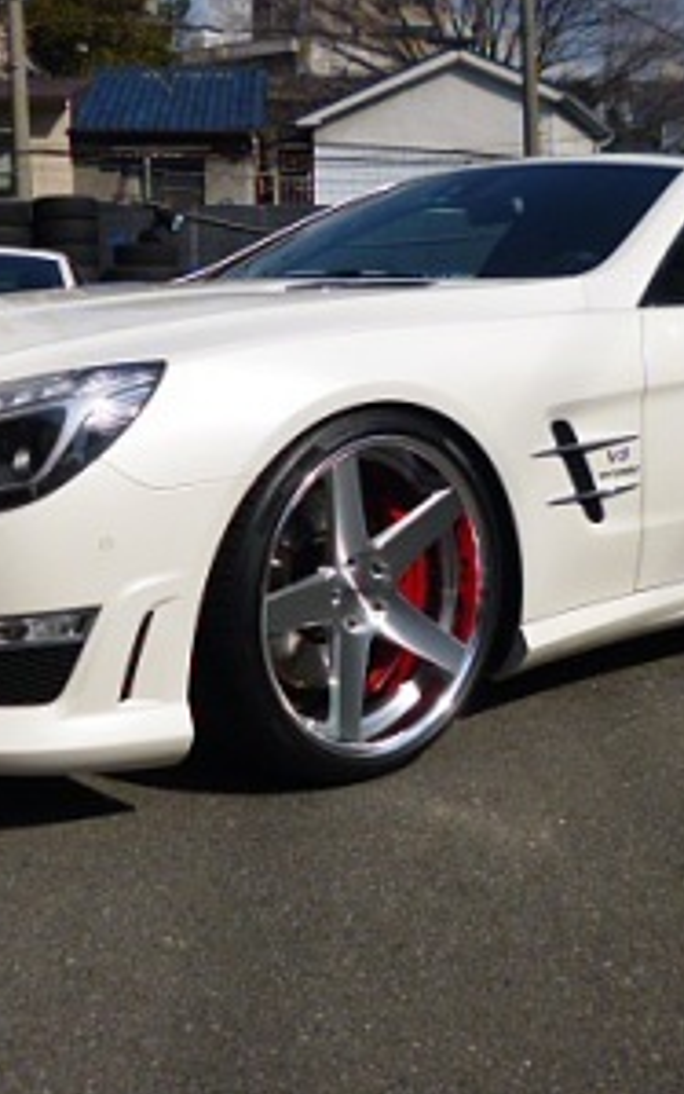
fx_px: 1342
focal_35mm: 45
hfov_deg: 28.6
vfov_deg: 44.1
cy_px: 426
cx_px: 384
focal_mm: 4.3
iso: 100
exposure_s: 1/250
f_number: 9
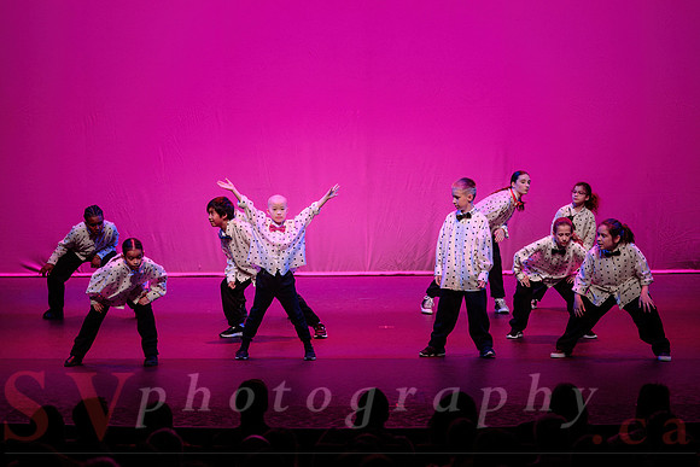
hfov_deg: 18.8
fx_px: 2115
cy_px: 234
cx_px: 350
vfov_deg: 12.6
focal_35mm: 109
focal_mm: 105
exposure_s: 1/500
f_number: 2.8
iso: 1250
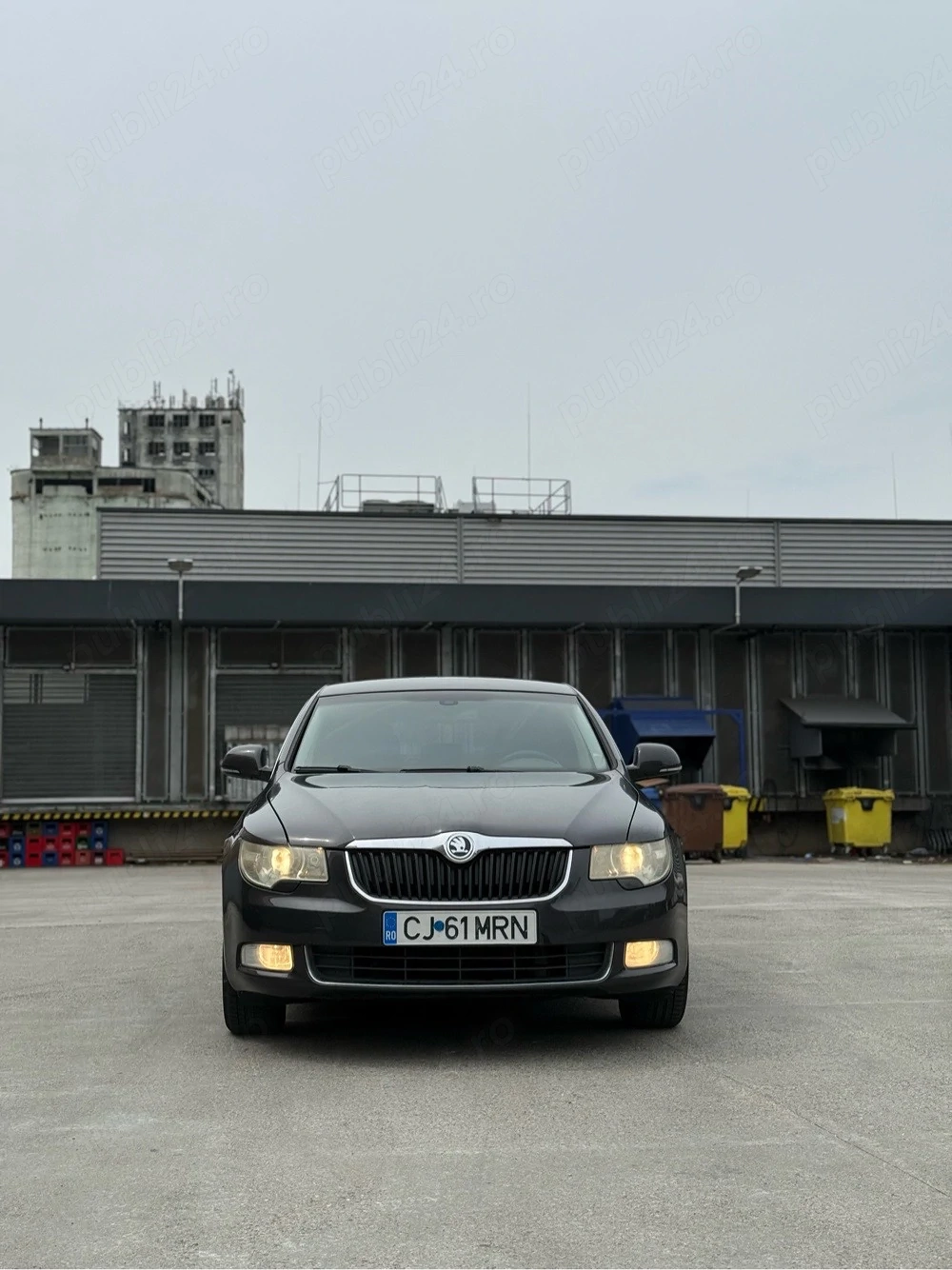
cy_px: 635
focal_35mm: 48
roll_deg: +0.2
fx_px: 1761
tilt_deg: +5.9
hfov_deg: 30.3
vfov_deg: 39.7
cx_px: 476
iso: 64
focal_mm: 6.76
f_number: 1.78
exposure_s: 1/7874
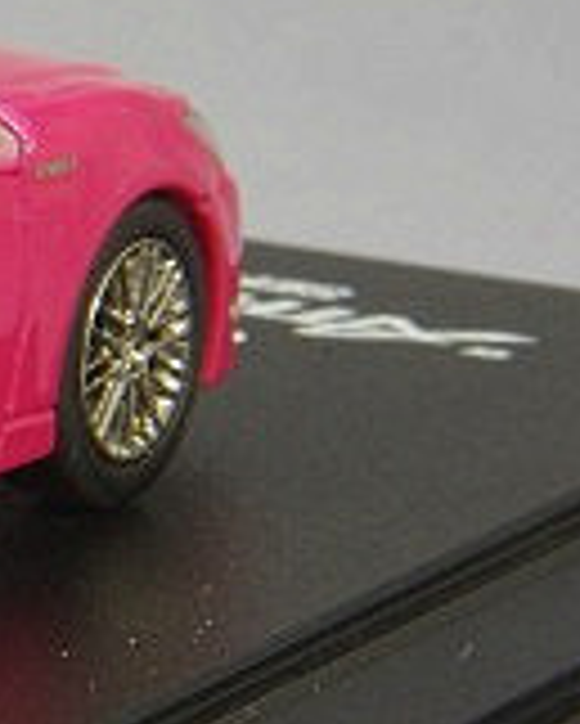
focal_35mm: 418
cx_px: -670
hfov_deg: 3.7
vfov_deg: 4.6
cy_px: 322
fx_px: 8961
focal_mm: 75
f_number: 32
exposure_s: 1
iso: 400
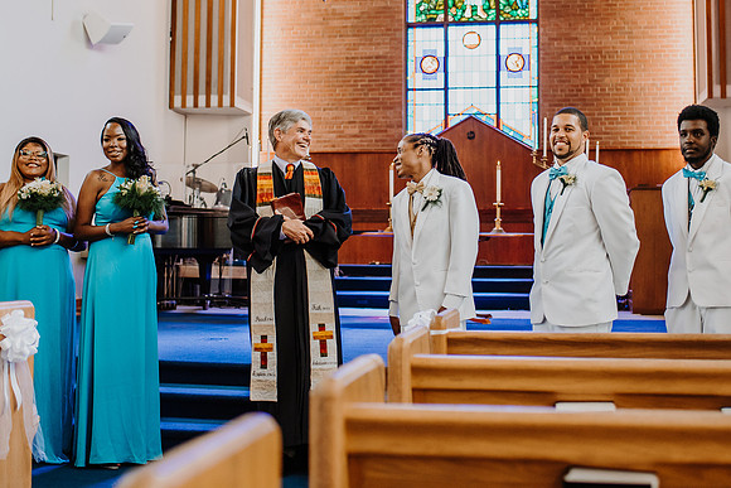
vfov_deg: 25.9
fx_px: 1058
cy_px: 174
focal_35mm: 52
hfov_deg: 38.1
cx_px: 368
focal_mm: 35
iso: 1250
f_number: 2.2
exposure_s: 1/640
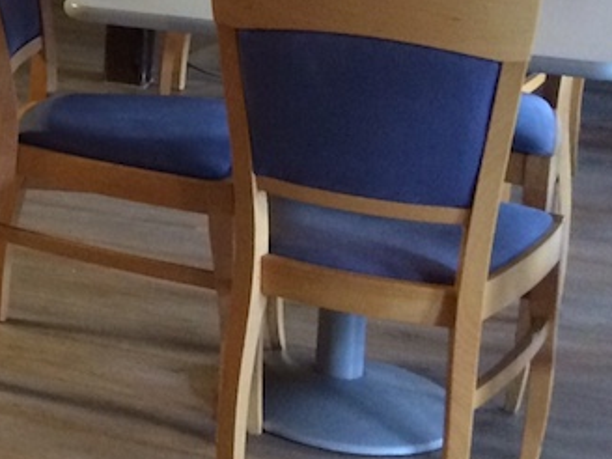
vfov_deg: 13.5
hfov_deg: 16.0
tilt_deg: -12.1
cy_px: -108
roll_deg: +0.2
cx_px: -453
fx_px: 1874
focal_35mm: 106
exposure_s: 1/33
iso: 320
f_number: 2.2
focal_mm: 4.15
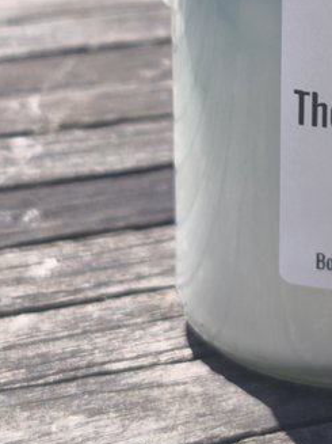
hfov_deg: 10.0
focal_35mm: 147
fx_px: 1881
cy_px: 80
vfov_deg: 13.4
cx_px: 339
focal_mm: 6.57
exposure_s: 1/945
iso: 50
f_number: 1.6
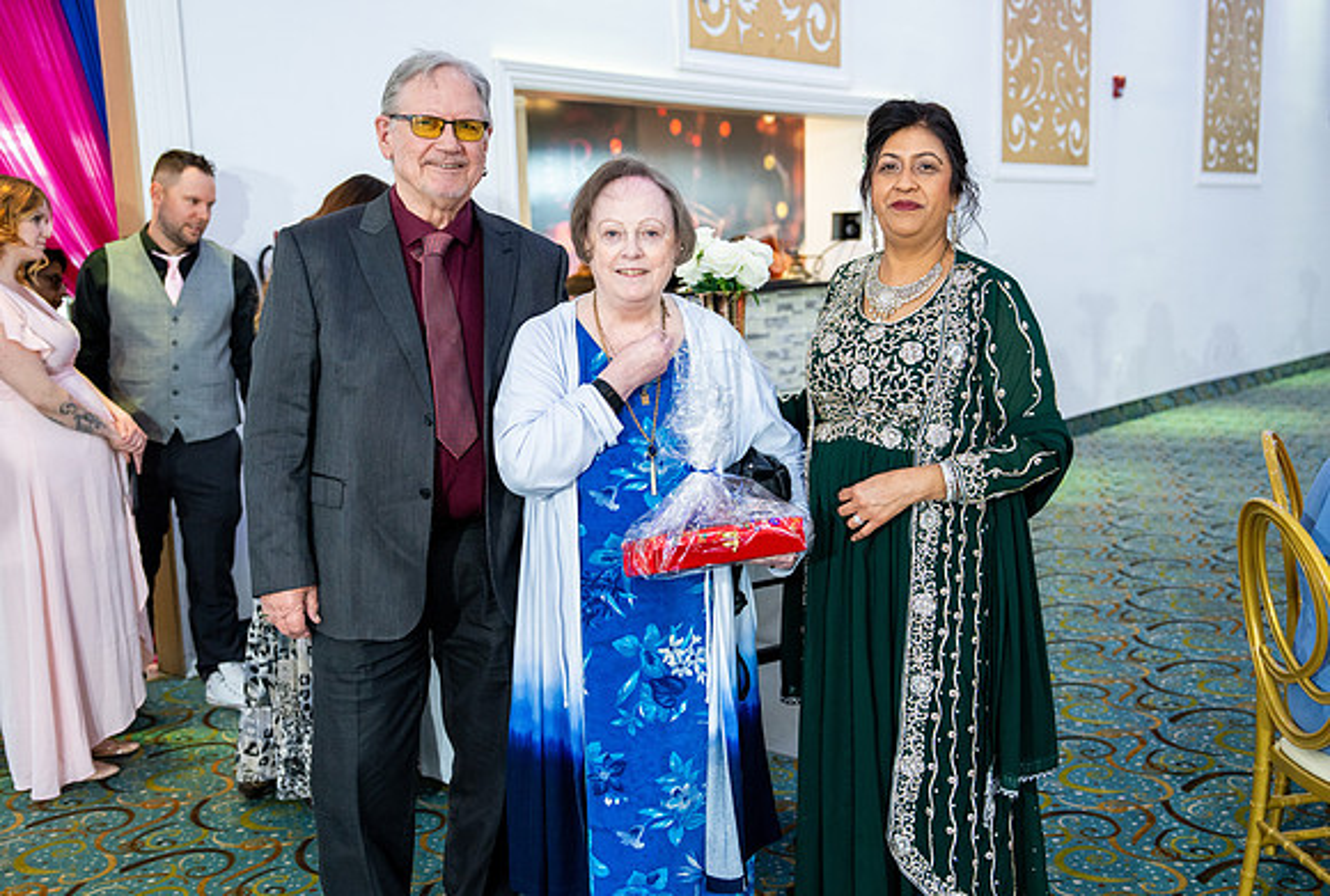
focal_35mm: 38
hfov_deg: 50.5
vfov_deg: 35.3
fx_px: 1409
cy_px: 473
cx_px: 712
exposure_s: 1/125
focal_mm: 35
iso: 1600
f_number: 2.8
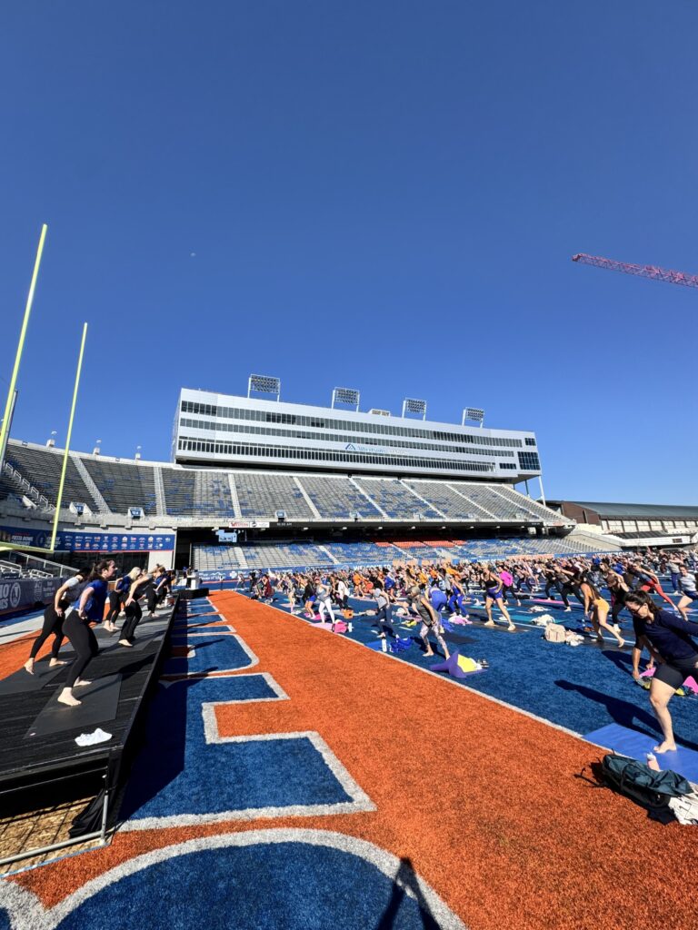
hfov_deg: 85.7
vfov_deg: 102.1
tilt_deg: +15.2
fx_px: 376
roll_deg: +2.5
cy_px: 465
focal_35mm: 14
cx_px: 349
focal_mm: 2.22
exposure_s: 1/2494
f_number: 2.2
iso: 50
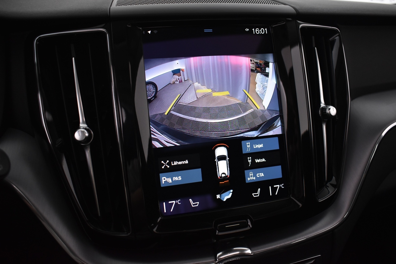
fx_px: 363
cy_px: 132
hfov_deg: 57.2
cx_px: 198
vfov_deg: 40.0
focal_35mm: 33
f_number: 3.8
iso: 1100
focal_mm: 22
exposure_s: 1/30
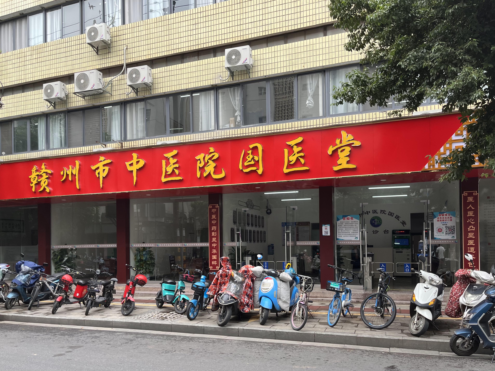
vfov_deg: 53.1
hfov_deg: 67.3
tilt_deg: +7.1
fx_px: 372
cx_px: 248
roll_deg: -0.5
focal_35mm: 26
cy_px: 186
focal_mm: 5.1
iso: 50
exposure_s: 1/483
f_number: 1.6
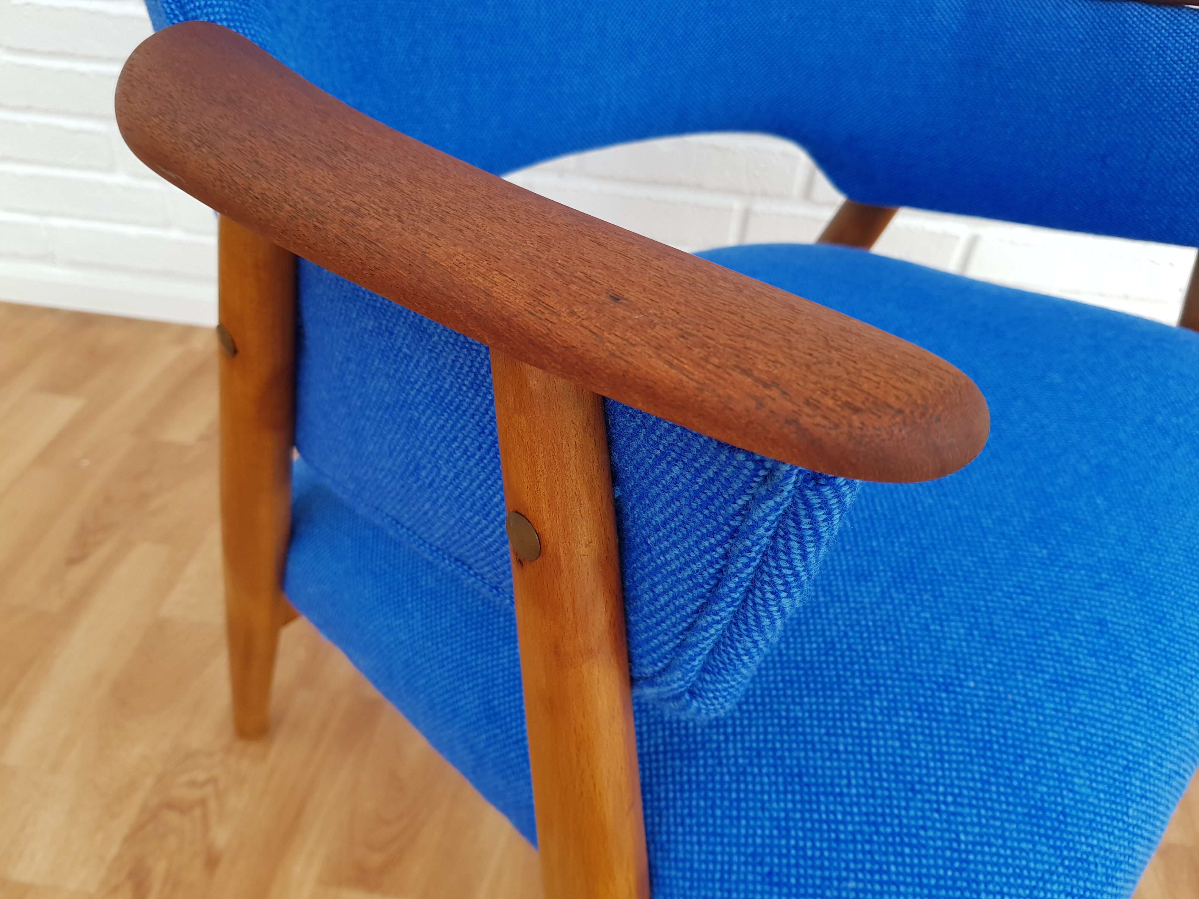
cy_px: 450
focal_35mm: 26
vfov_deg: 53.1
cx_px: 600
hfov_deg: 67.3
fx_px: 901
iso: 40
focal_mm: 4.2
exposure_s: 1/114
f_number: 1.7
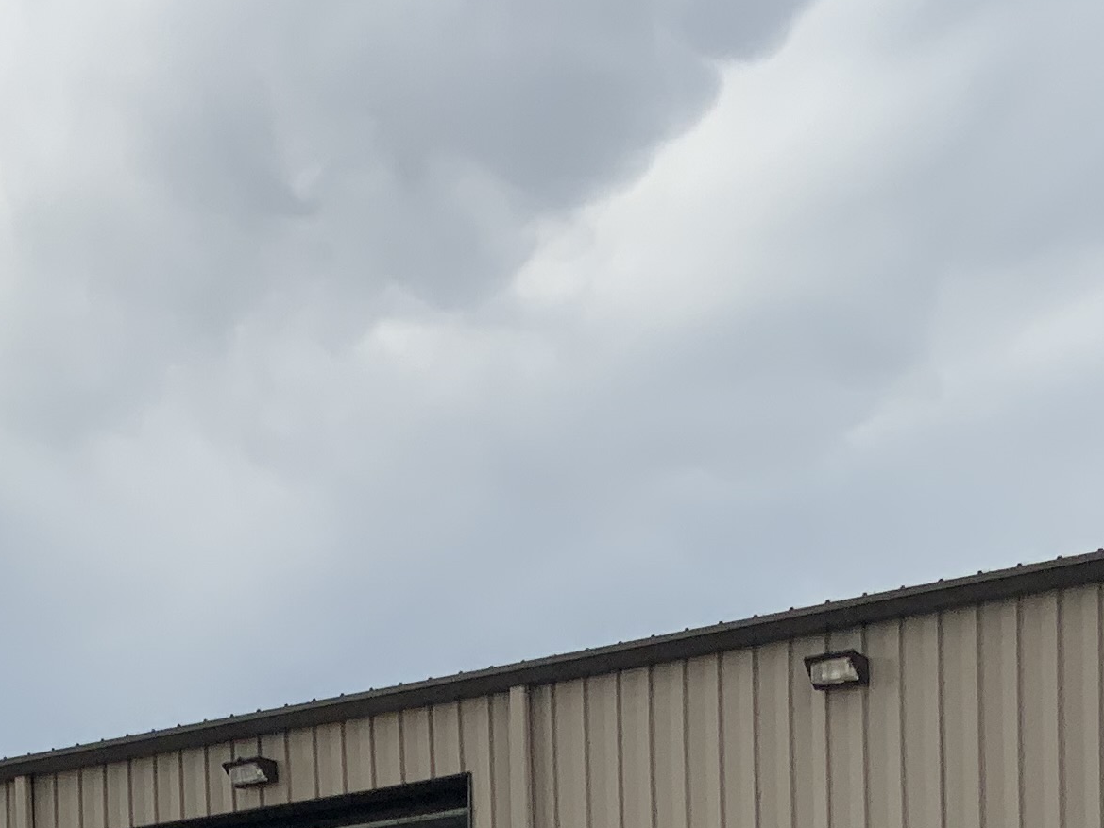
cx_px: 188
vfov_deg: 13.7
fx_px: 3190
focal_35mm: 100
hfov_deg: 19.4
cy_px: 1339
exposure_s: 1/1144
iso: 16
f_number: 1.8
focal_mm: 3
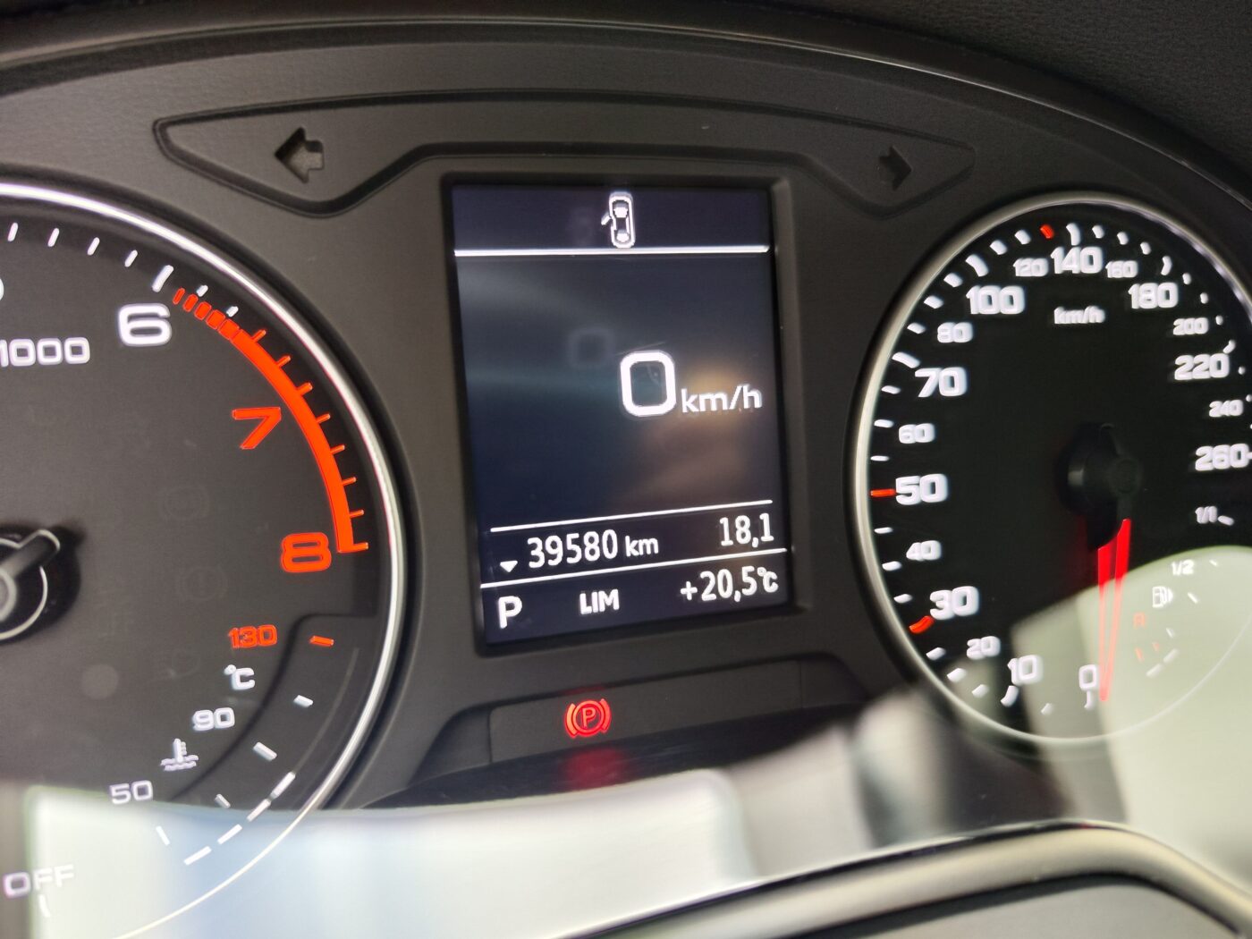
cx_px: 626
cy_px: 470
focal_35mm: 23
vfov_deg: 58.9
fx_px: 832
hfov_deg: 73.9
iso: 457
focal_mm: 7.01
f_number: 1.69
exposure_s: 1/51.7
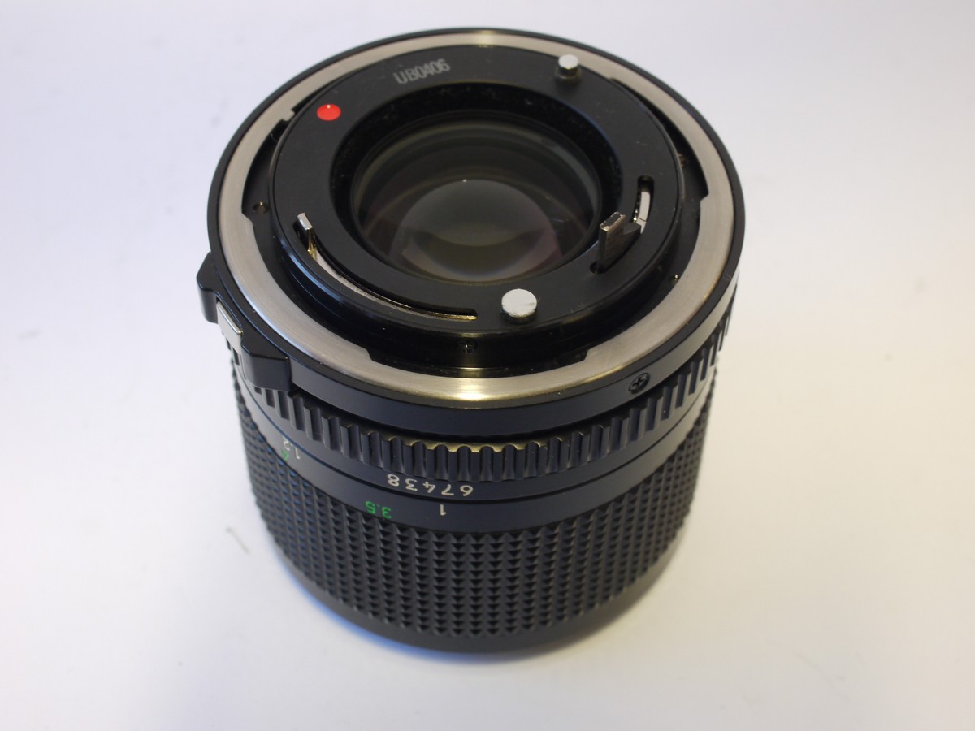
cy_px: 366
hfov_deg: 32.2
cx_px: 488
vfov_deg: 24.4
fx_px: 1690
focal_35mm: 60
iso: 400
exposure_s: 1/8
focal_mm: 30
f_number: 9
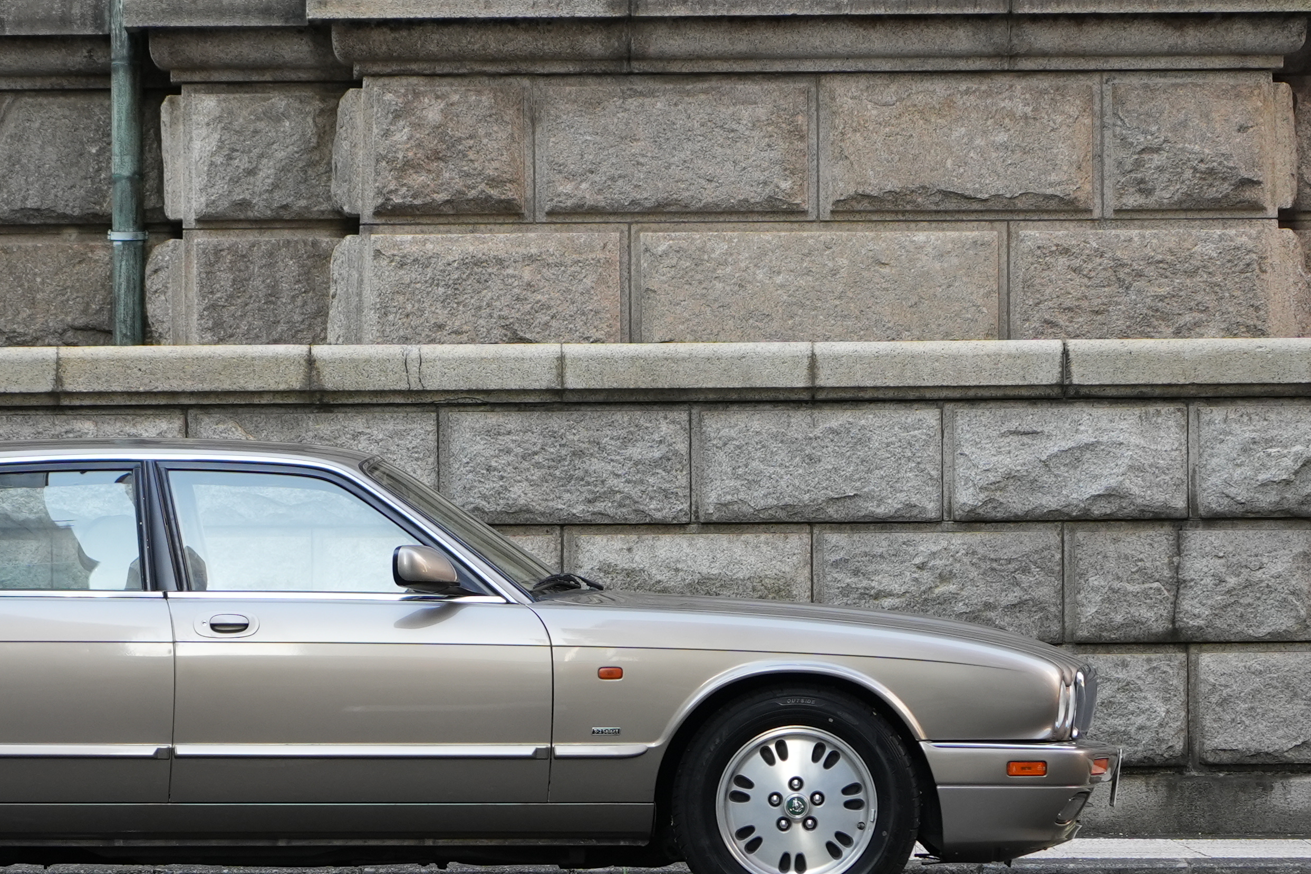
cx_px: 195
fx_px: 10778
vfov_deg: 4.6
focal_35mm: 296
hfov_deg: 6.9
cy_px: 610
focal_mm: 105
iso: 640
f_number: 4
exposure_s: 1/160
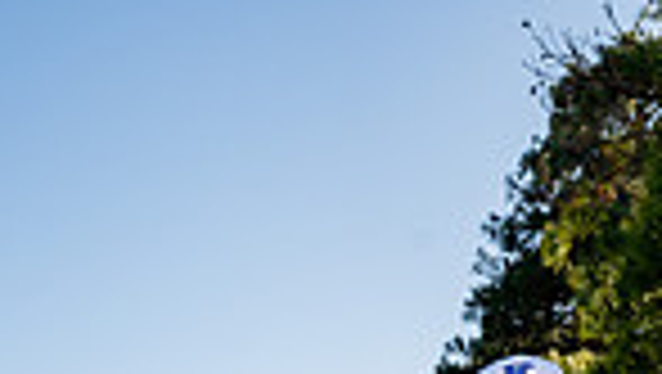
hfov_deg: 20.1
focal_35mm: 106
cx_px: 441
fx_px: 1862
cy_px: 1005
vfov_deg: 9.6
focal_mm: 33
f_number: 8
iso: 100
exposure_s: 1/250
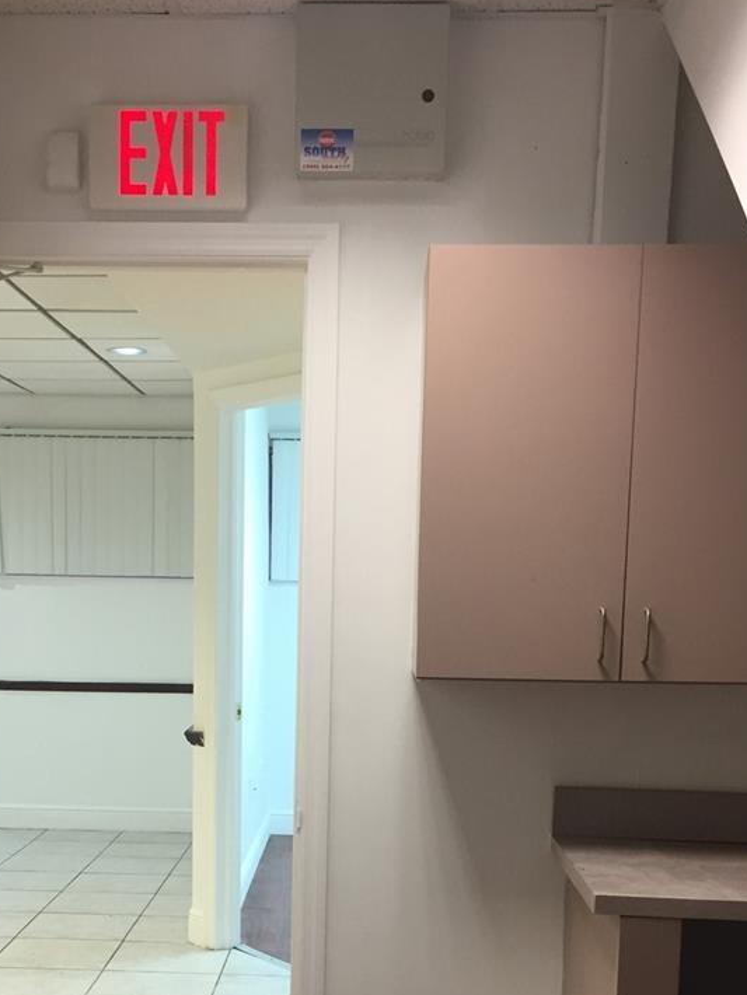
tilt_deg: -7.4
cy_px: 781
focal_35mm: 49
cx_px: 296
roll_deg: -0.4
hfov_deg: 29.6
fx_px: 1409
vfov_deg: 37.6
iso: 80
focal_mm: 4.15
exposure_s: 1/30
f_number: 2.2
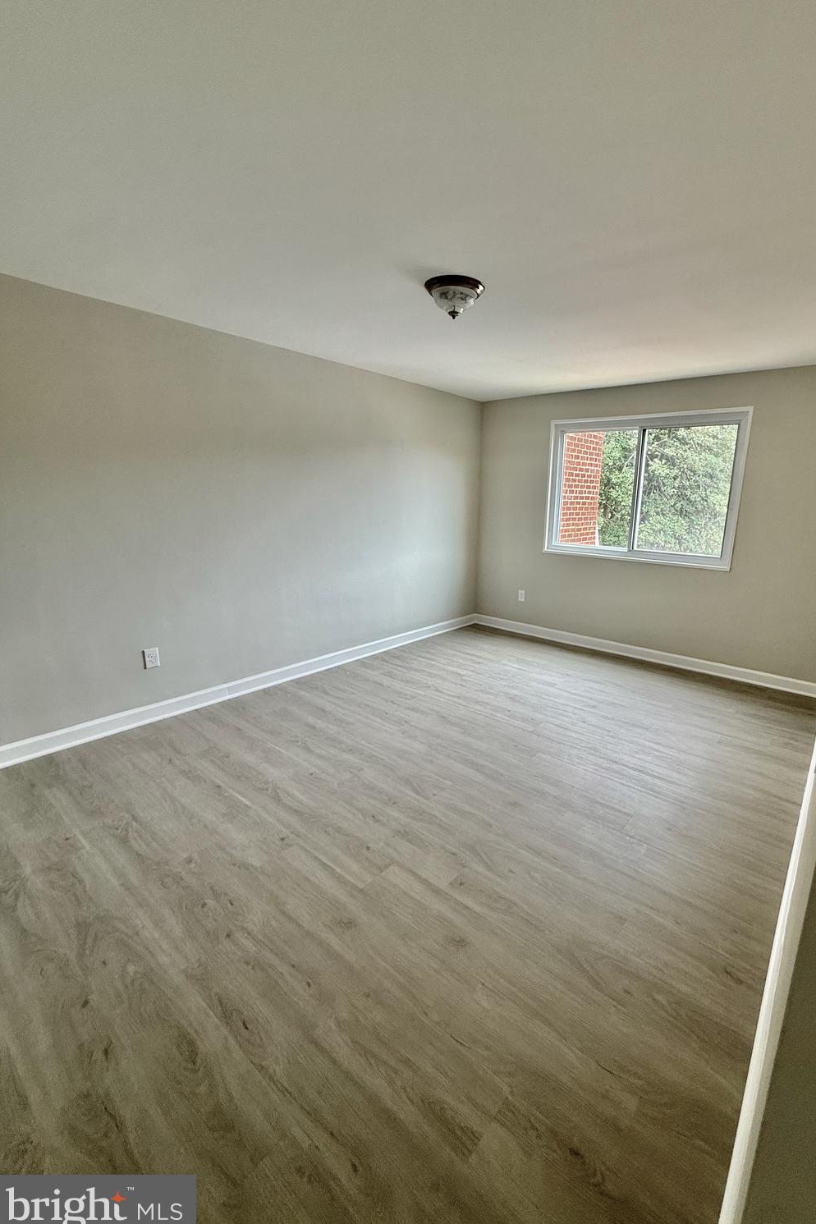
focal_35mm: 15
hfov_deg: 76.9
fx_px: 510
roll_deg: -2.5
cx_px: 464
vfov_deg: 100.4
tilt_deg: -11.0
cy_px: 612
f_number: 2.2
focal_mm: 2.22
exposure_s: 1/99
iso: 50
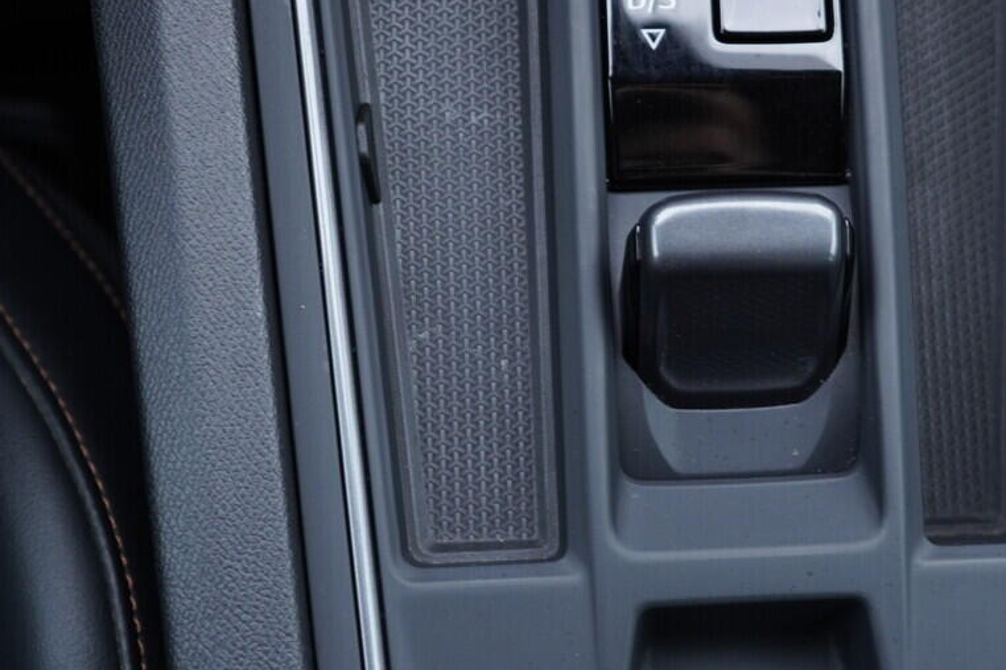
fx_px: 1900
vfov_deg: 20.0
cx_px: 687
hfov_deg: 29.4
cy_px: 324
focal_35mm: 68
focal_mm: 24
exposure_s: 1/40
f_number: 2.8
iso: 250
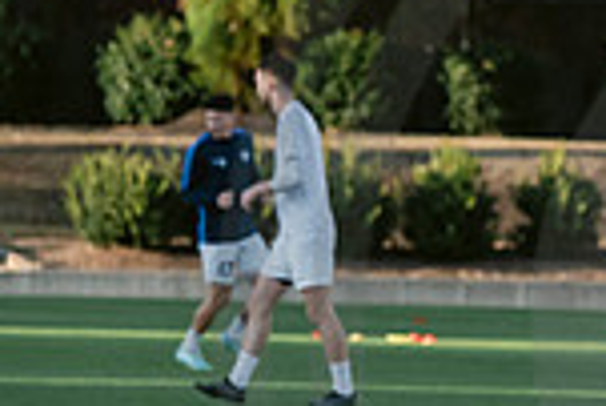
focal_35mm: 768
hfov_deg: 2.7
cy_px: 332
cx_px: 927
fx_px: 12940
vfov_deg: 1.8
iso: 1250
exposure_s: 1/2500
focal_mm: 200
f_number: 5
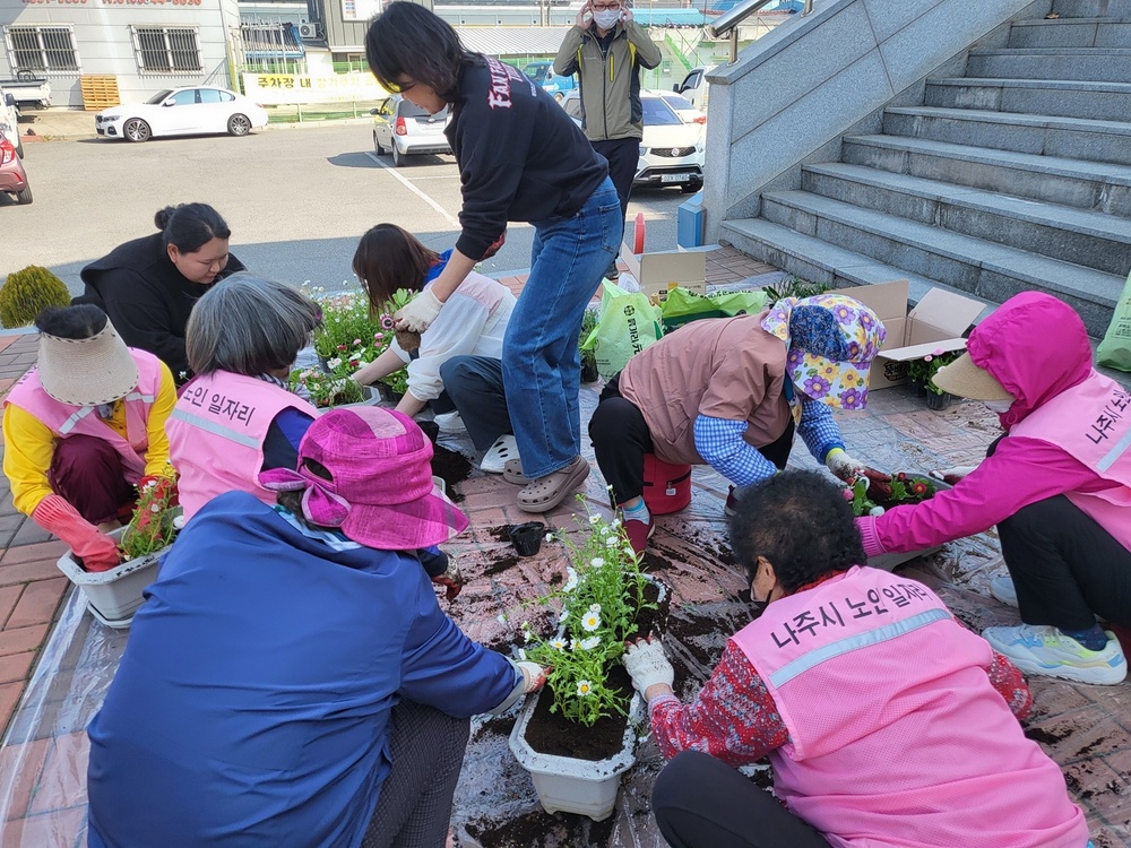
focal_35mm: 26
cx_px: 566
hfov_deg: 67.3
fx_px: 849
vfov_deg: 53.1
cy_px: 424
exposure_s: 1/715
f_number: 1.8
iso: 50
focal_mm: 4.25
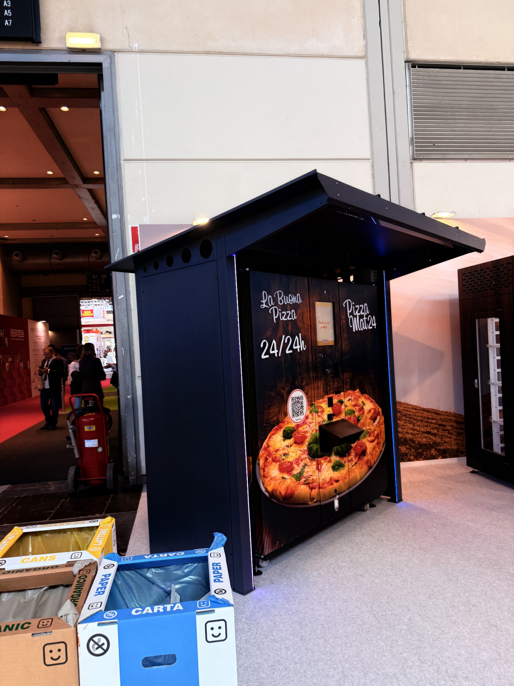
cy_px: 343
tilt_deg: -0.9
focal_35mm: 24
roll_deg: +3.7
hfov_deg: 56.8
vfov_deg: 71.6
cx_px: 257
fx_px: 475
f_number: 1.78
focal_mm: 6.76
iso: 64
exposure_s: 1/100
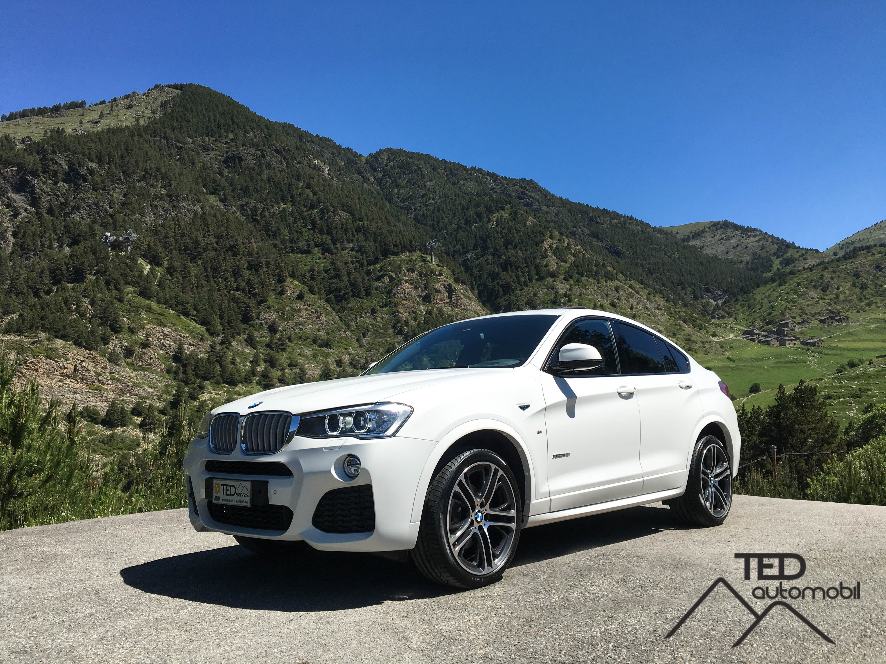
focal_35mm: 29
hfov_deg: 61.7
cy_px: 332
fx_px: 742
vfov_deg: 48.2
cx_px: 443
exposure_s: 1/1900
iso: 25
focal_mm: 4.15
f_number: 2.2
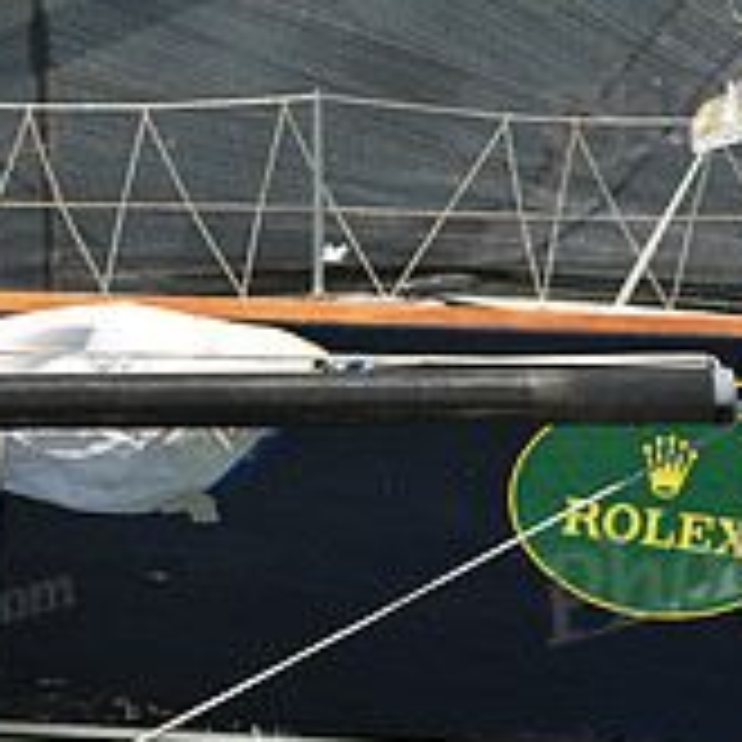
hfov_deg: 2.9
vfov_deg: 2.9
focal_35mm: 596
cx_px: 310
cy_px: 358
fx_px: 14454
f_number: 6.3
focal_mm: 200
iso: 250
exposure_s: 1/1250
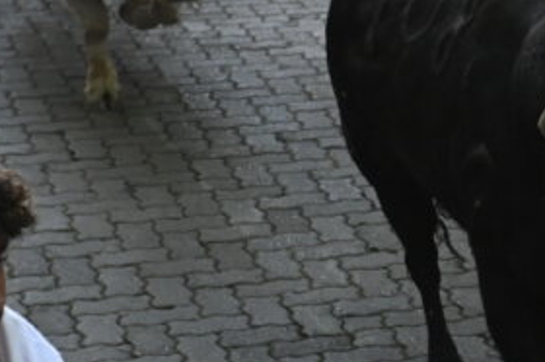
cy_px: 2
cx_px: 629
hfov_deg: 12.6
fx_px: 2419
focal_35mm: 160
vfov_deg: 8.5
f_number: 4
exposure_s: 1/640
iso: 2500
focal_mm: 35
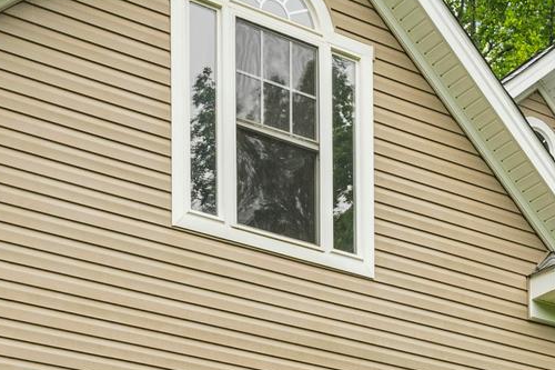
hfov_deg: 23.9
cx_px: 414
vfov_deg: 16.0
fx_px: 1295
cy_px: 339
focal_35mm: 84
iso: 200
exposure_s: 1/20
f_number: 13
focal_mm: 20.5
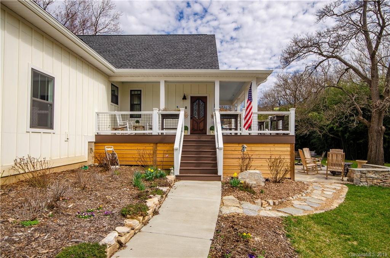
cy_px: 129
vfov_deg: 59.2
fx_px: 227
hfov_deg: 81.4
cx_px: 195
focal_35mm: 21
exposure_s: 1/160
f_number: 11
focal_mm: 14
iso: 100
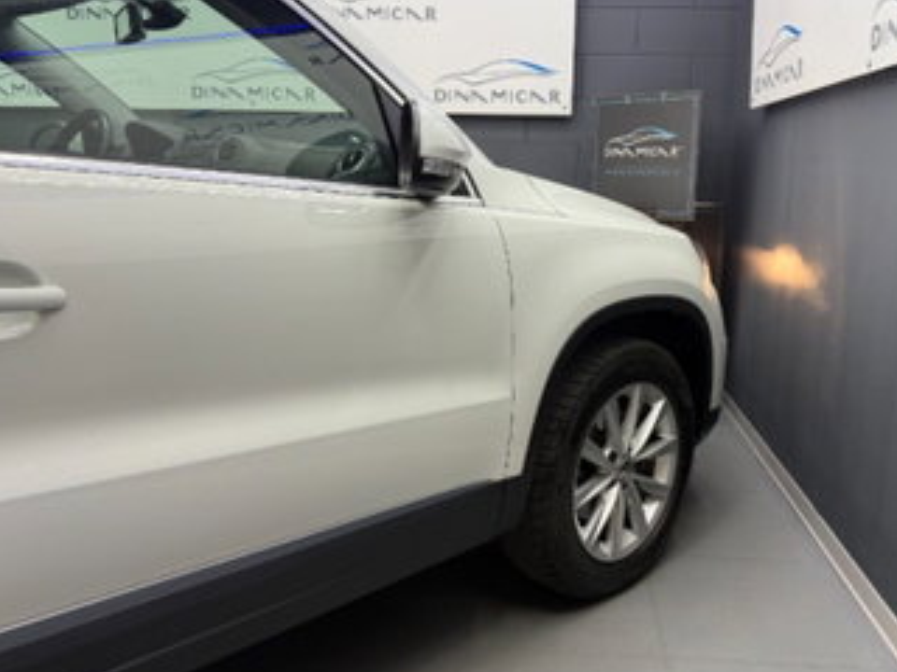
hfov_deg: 59.7
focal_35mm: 30
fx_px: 777
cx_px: 510
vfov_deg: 46.8
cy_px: 328
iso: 100
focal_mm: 6.76
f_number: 1.78
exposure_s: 1/100
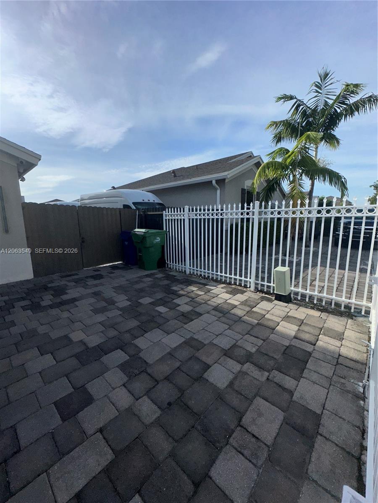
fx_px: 204
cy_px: 252
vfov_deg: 102.1
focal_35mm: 14
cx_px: 189
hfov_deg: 85.7
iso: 32
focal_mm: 2.22
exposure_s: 1/6494
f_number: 2.2
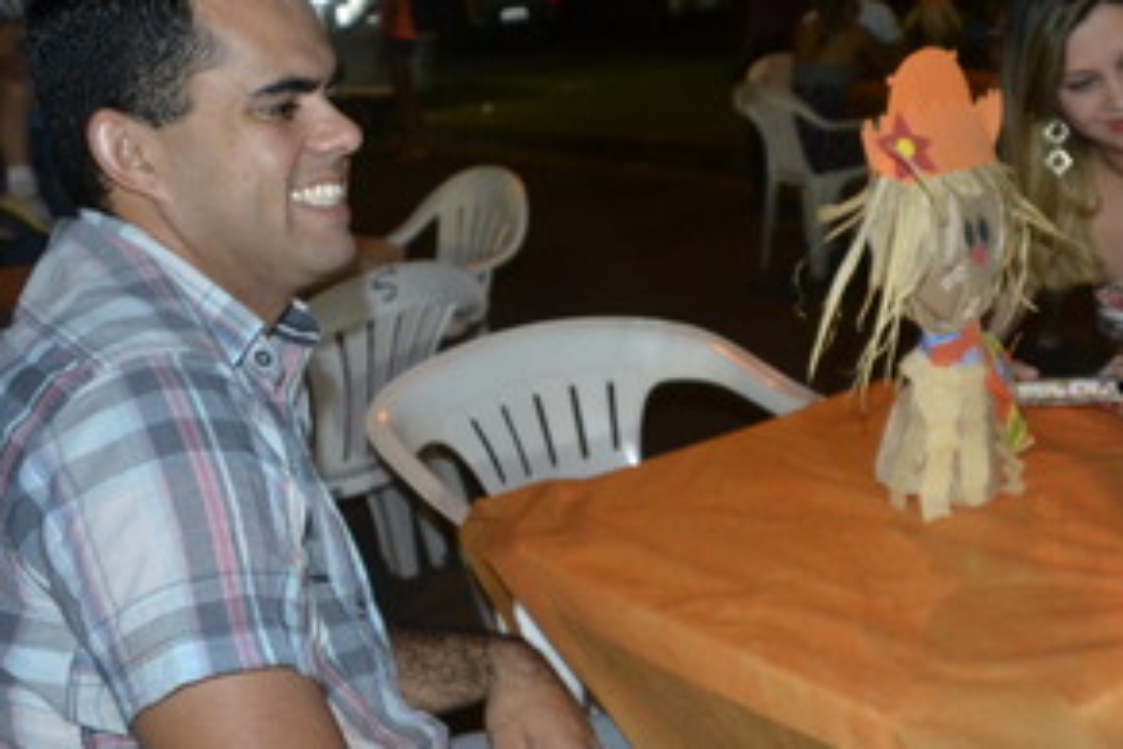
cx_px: 863
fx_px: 1591
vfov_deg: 26.5
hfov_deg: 37.8
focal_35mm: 51
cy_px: 429
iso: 2000
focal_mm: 20
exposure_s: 1/60
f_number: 3.5
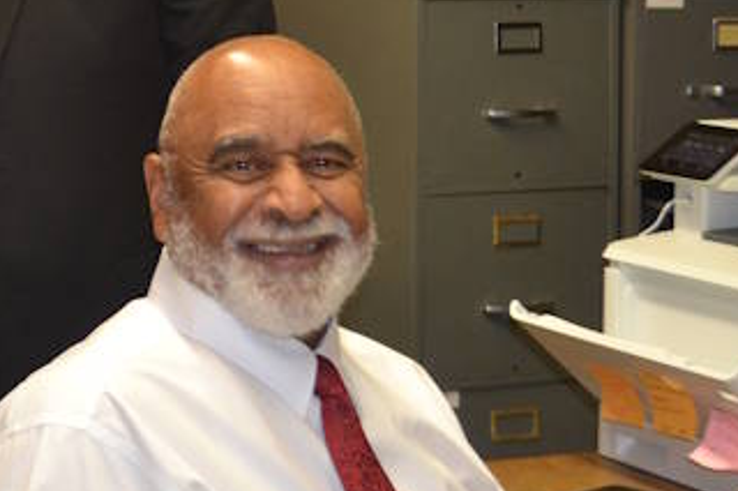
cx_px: -44
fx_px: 2459
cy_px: -63
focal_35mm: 120
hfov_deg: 16.6
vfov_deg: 11.2
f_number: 4.8
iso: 1600
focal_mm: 32
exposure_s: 1/60
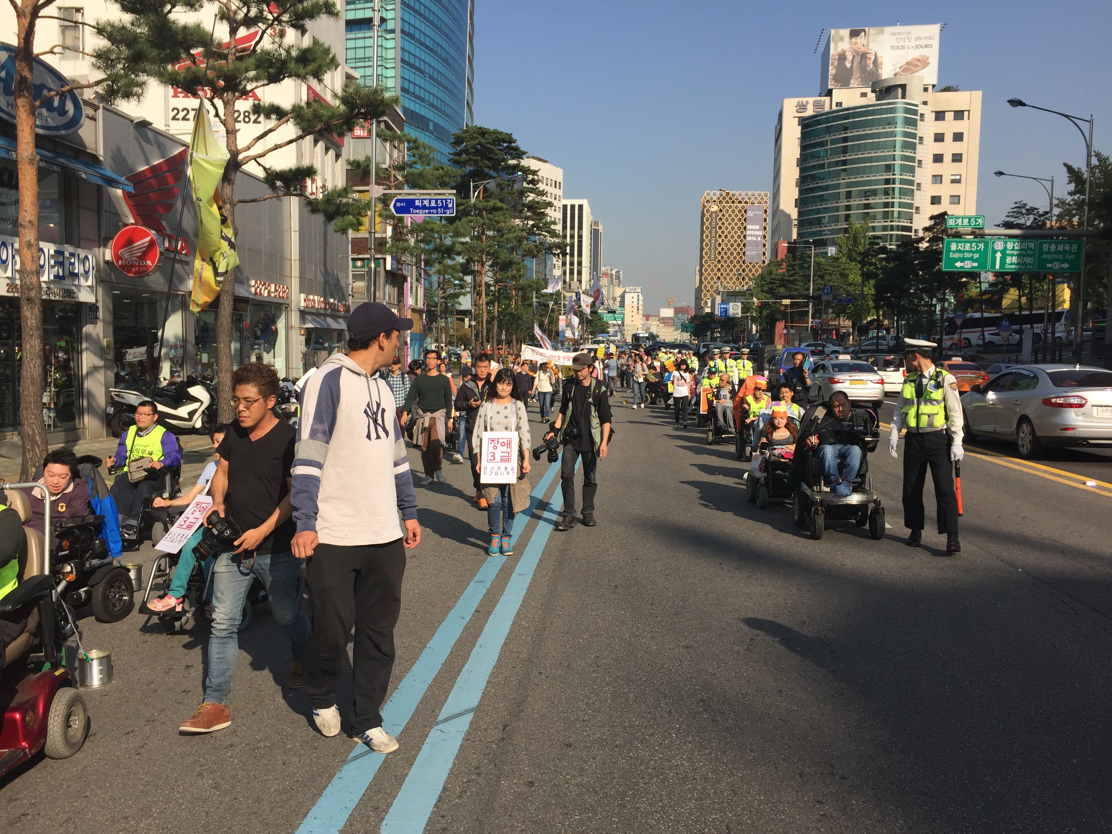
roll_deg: -2.2
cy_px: 417
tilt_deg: -7.1
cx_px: 556
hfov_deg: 61.7
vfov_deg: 48.2
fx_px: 932
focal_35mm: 29
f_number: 2.2
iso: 32
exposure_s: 1/2198
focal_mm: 4.15
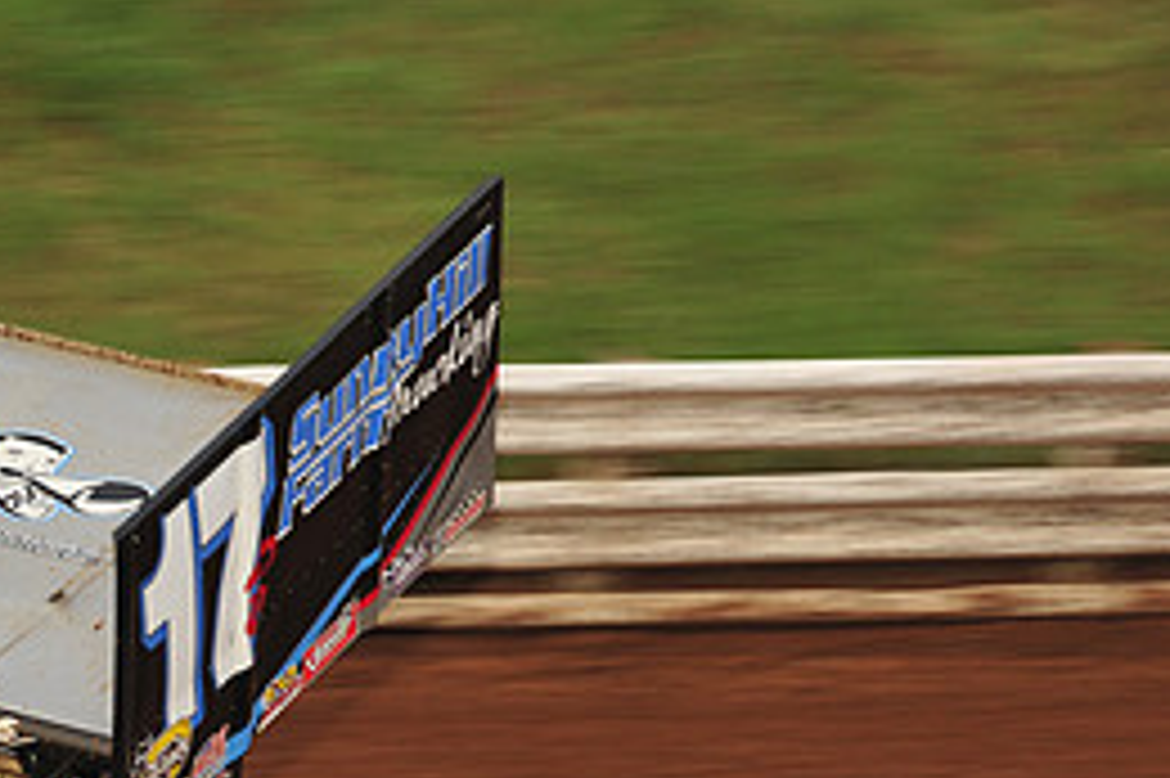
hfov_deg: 6.3
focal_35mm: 324
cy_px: 778
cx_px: 18
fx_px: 10523
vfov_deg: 4.2
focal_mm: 145
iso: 640
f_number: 8
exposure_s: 1/320
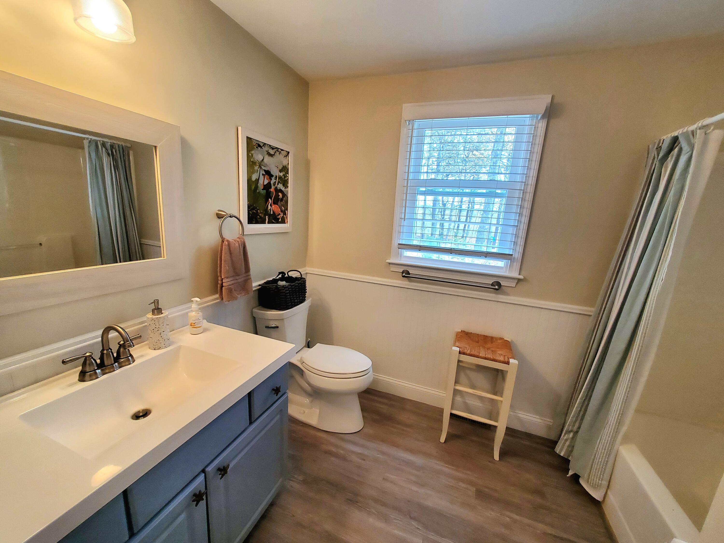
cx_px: 362
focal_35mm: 13
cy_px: 272
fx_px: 272
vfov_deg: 89.9
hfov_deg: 106.2
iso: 100
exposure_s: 1/60.2
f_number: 2.2
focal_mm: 1.8
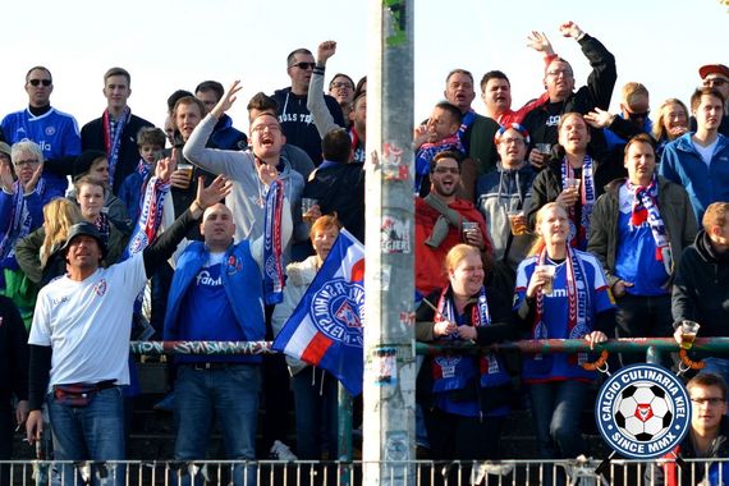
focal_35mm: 105
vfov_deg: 13.0
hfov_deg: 19.5
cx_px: 364
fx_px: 2126
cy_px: 243
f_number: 4.5
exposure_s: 1/1250
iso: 400
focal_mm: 70
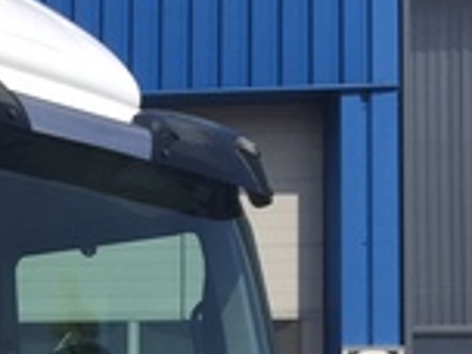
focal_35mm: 122
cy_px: 500
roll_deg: -1.5
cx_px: -394
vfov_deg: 11.7
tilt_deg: +3.4
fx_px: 1664
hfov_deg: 14.2
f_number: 2.2
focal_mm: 4.15
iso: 32
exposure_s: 1/2083
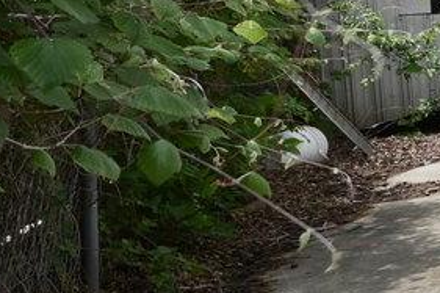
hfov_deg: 12.6
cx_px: 1228
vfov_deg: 16.4
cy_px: -9
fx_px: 989
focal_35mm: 81
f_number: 16
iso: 400
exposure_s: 1/250
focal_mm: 14
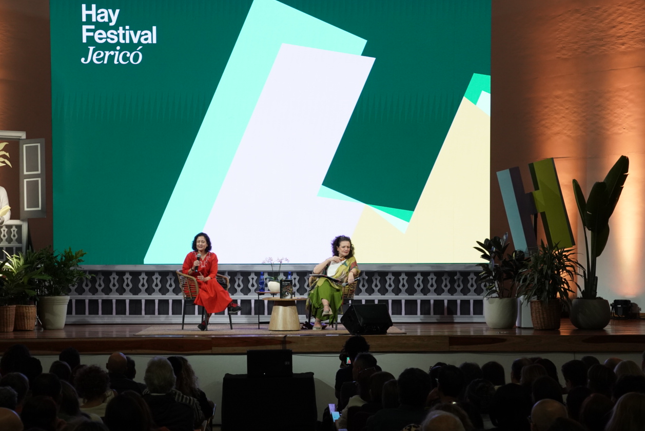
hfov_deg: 22.6
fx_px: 1614
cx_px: 312
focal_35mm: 90
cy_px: 270
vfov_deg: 15.2
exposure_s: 1/60
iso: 2500
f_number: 7.1
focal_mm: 70
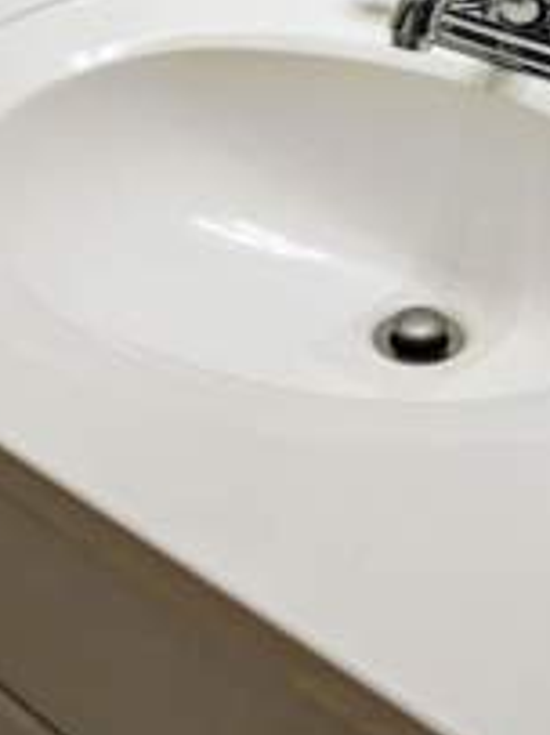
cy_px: -94
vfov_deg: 23.1
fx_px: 1675
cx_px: 228
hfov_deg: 18.6
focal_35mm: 79
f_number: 1.7
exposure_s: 1/120
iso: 369
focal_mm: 4.68
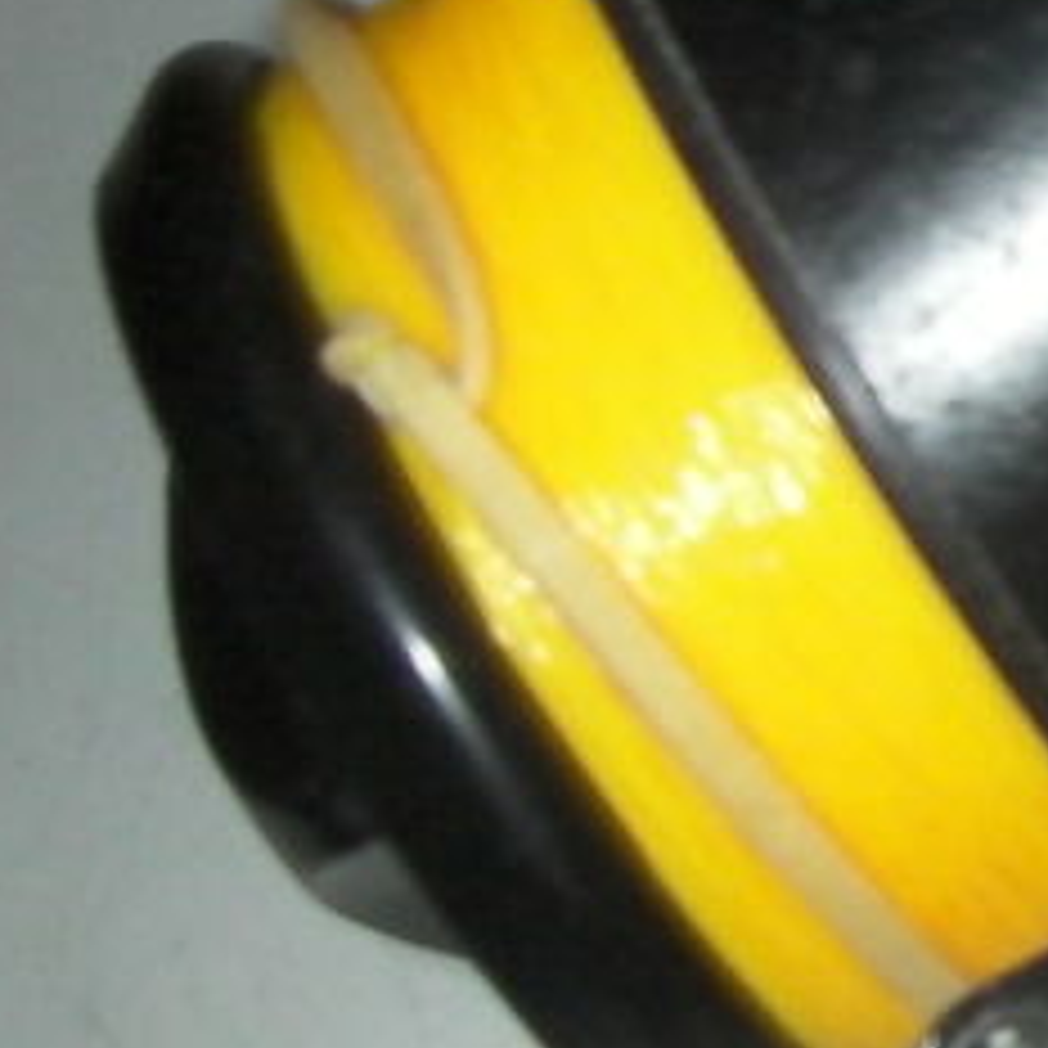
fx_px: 4932
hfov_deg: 11.0
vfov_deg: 12.1
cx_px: 2118
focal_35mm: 144
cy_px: 180
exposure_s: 1/30
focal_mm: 6.3
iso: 200
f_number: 5.6
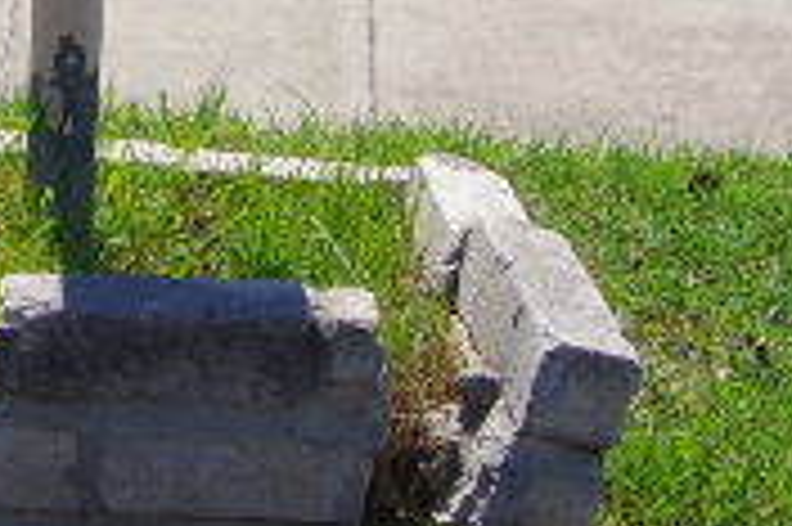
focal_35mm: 226
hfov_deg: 8.8
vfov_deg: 5.7
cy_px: -1034
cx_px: -490
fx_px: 4967
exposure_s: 1/160
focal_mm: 21
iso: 200
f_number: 11
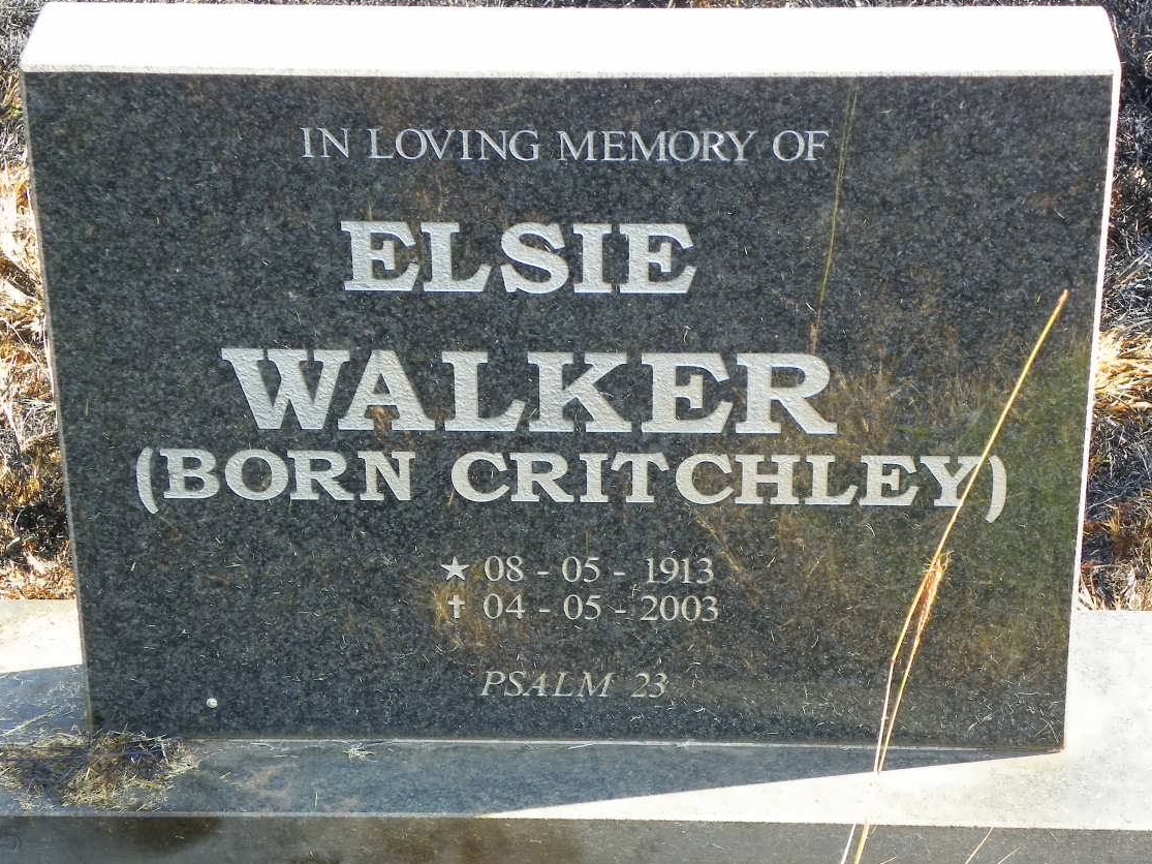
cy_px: 459
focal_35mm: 99
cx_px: 573
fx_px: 3294
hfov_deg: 19.8
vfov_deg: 14.9
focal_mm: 16.4
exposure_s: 1/60
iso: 64
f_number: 4
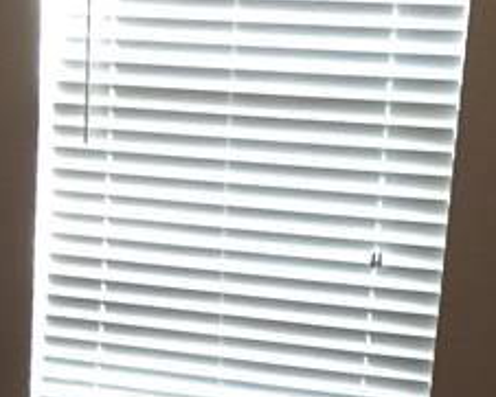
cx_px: 119
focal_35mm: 128
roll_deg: -2.5
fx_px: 1880
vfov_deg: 11.5
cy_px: 629
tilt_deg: -16.6
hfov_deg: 15.0
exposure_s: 1/33
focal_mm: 4.15
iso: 160
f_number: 2.2
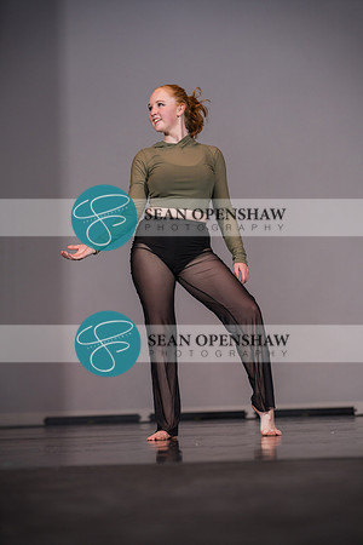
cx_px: 182
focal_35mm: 95
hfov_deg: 14.4
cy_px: 272
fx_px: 1437
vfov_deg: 21.5
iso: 400
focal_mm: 95
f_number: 3.2
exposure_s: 1/500
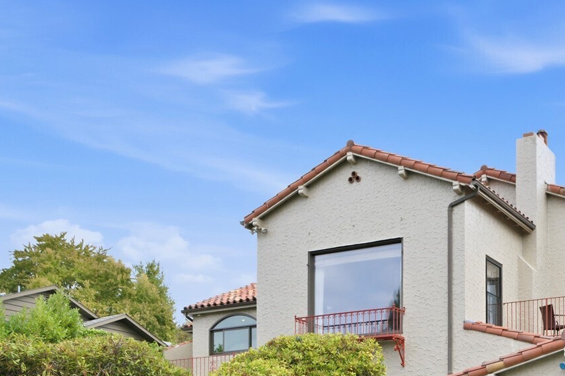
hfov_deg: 38.6
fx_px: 785
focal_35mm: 50
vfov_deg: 25.8
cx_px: 419
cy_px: 363
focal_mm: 25
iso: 400
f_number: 9
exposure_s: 1/125
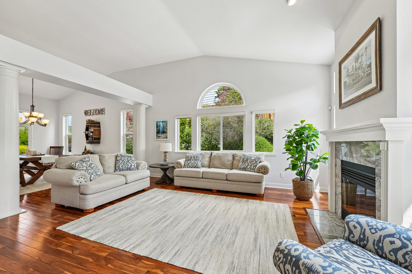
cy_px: 137
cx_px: 206
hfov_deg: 104.3
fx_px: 160
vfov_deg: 81.2
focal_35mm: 14
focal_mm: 14
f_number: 8
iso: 640
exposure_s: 1/25
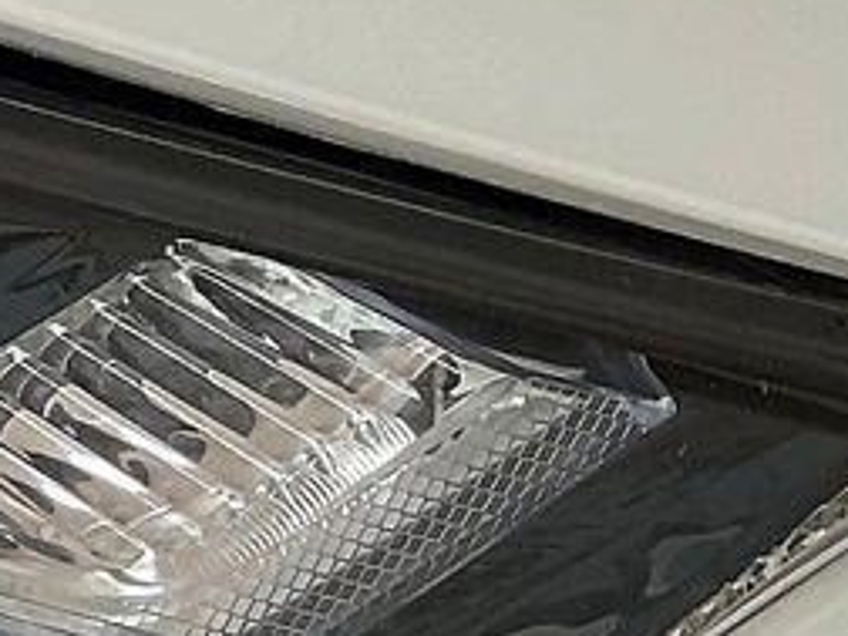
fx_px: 4508
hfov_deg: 8.8
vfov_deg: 8.0
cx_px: -1740
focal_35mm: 184
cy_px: -71
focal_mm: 3
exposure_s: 1/491
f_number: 1.8
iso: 16
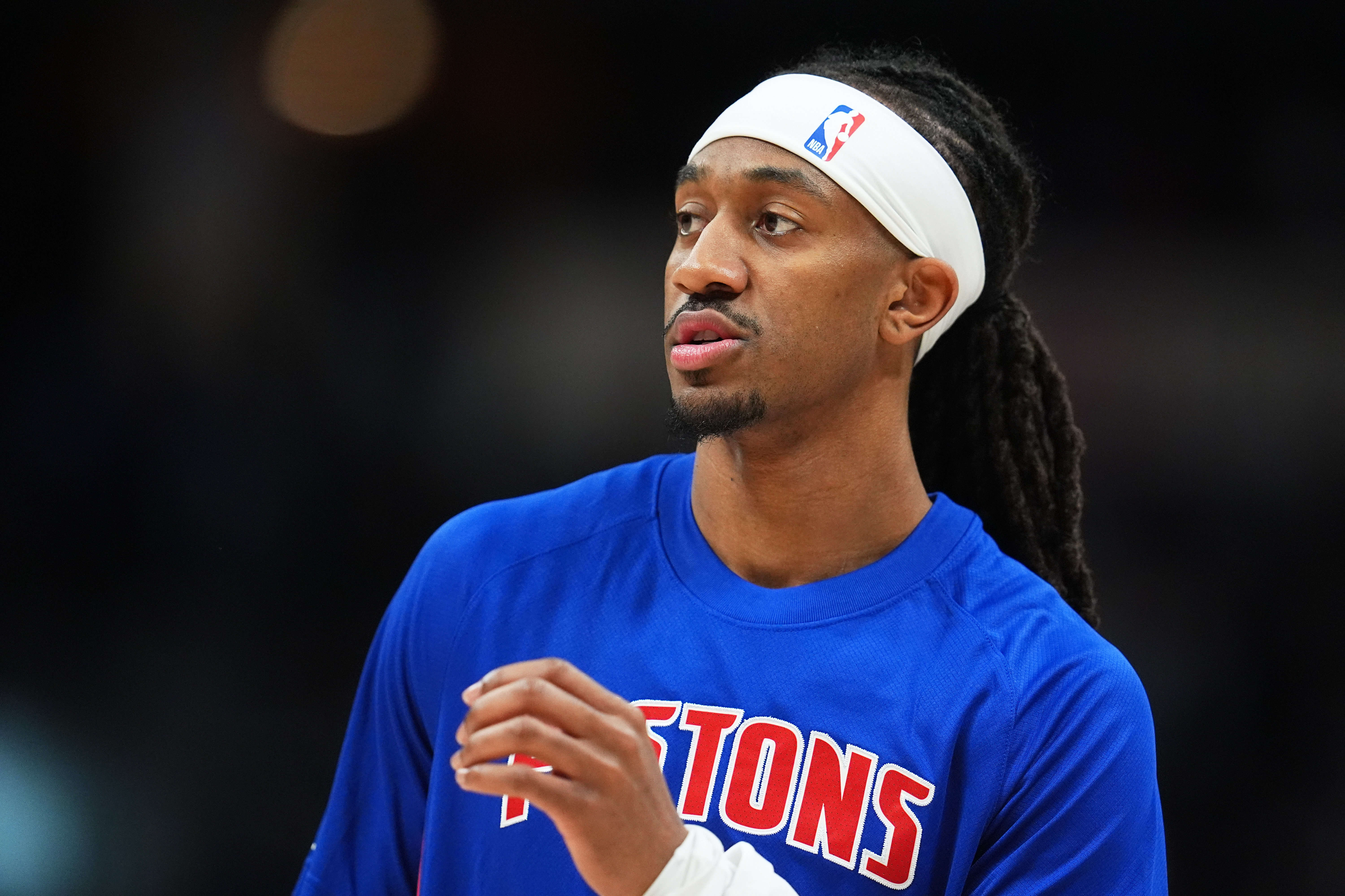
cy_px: 448
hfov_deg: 5.2
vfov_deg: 3.4
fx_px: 14943
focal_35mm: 400
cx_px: 672
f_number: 3.2
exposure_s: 1/2000
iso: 5000
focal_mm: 400
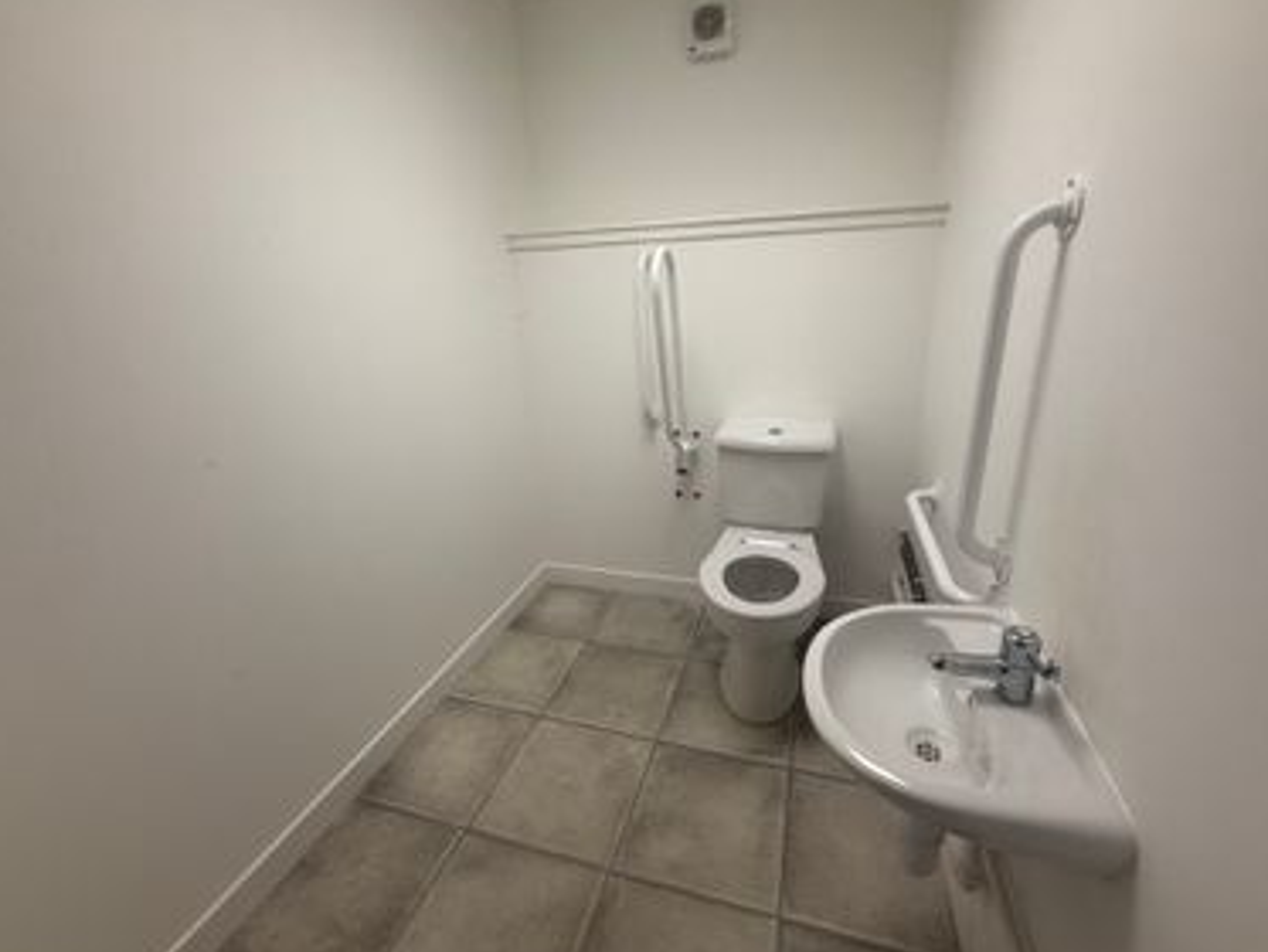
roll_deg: +1.1
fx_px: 550
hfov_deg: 98.1
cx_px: 659
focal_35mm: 15
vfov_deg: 81.8
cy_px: 466
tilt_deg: -16.7
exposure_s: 1/102
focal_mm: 2.22
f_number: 2.2
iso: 40
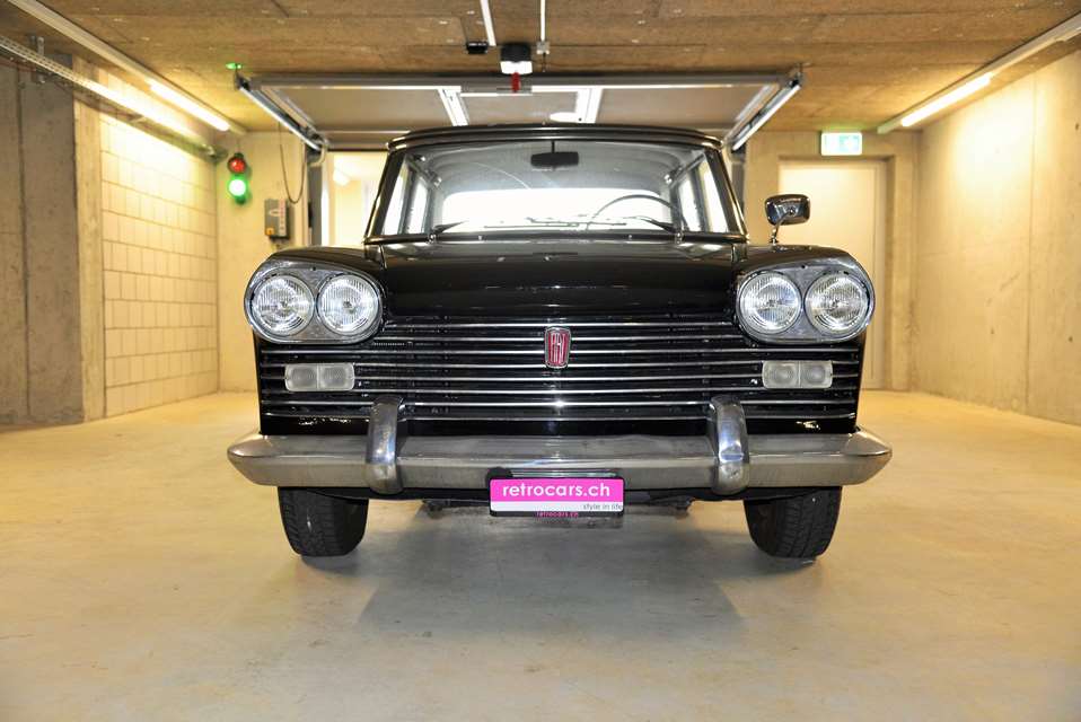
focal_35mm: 34
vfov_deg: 38.9
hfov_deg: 55.8
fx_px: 1022
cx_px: 540
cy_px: 361
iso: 720
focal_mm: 34
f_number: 4
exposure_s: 1/60
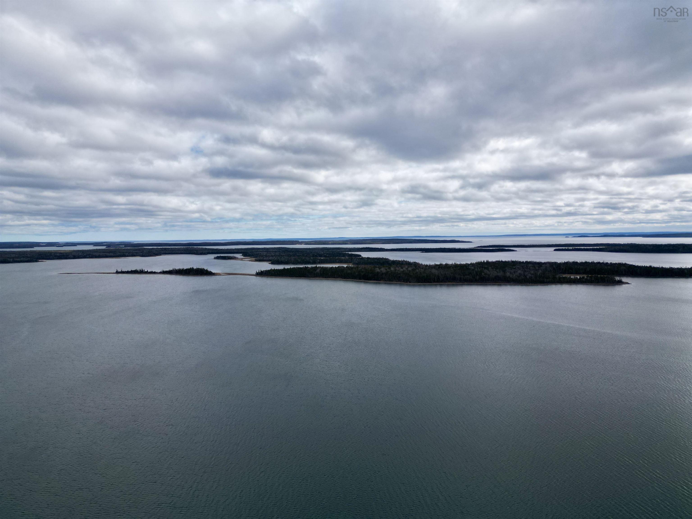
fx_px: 480
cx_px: 346
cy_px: 260
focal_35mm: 24
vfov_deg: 56.8
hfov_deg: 71.6
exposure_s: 1/4000
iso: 140
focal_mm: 6.72
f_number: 1.7
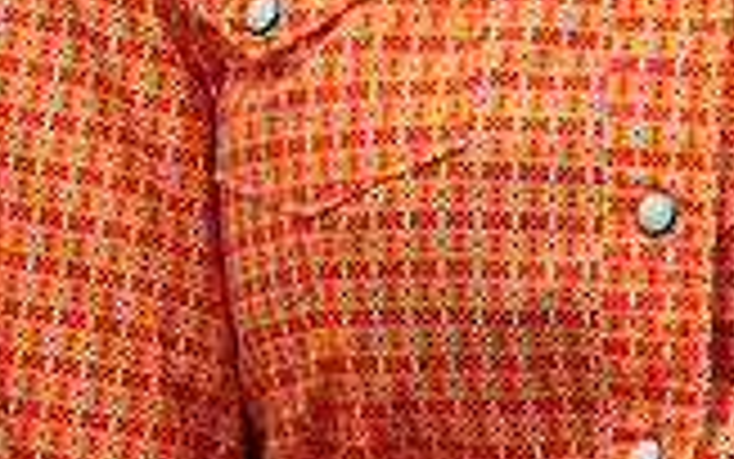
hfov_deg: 4.7
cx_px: 678
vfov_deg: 2.9
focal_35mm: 445
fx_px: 8905
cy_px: -742
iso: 640
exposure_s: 1/125
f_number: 4
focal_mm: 82
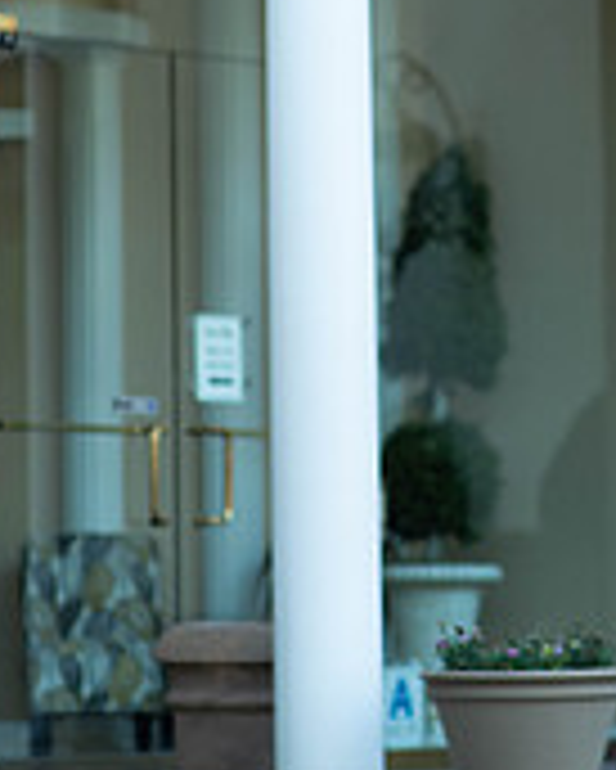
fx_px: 4781
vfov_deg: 9.2
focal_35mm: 210
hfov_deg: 7.3
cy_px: 221
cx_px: 641
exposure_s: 1/640
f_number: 2
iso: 250
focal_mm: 85
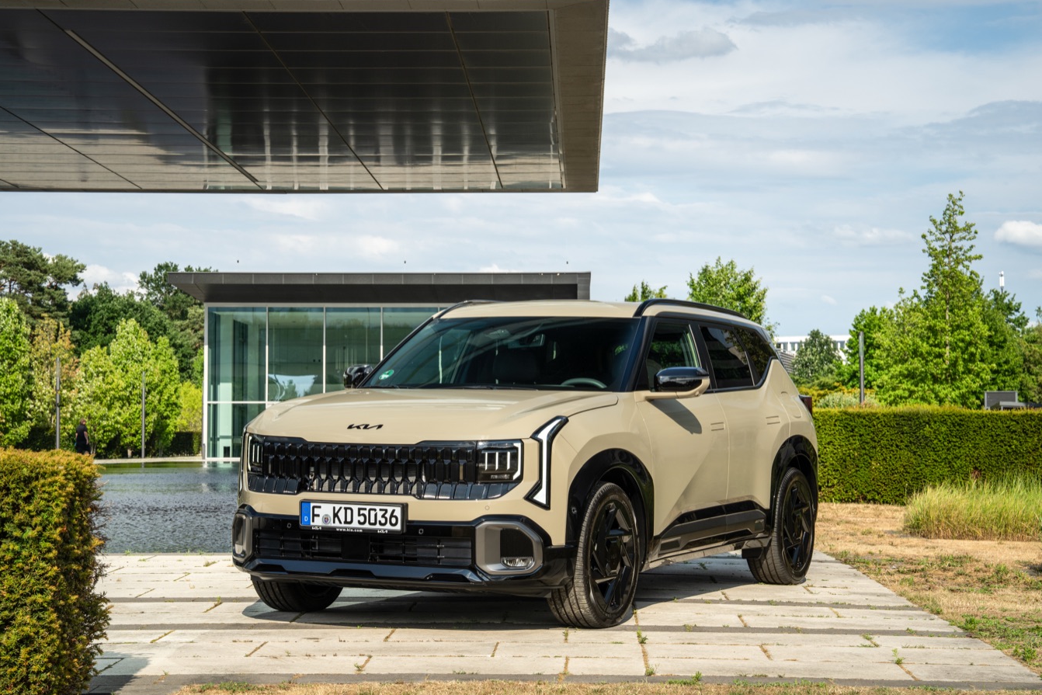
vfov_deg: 18.7
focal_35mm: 73
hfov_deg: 27.7
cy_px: 358
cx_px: 516
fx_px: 2113
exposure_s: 1/60
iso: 100
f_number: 11
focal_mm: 70
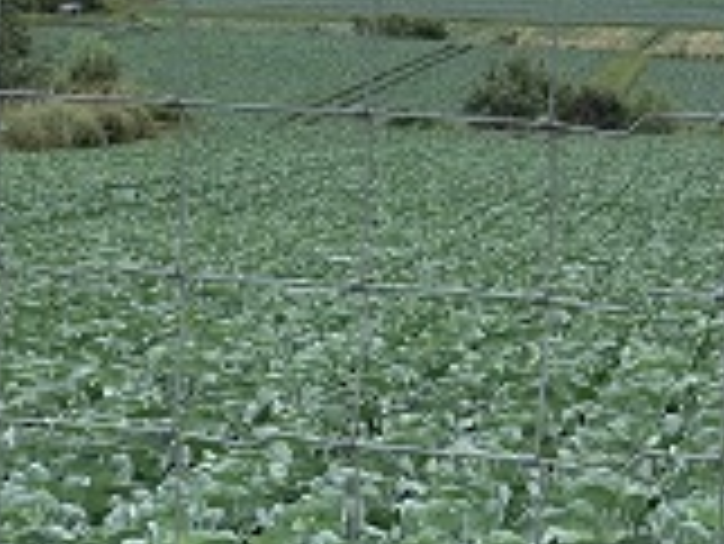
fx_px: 1821
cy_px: 169
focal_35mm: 87
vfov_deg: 16.9
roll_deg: -0.7
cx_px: 926
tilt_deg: -5.1
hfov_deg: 20.6
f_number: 1.8
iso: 25
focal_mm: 4.25
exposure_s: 1/4274
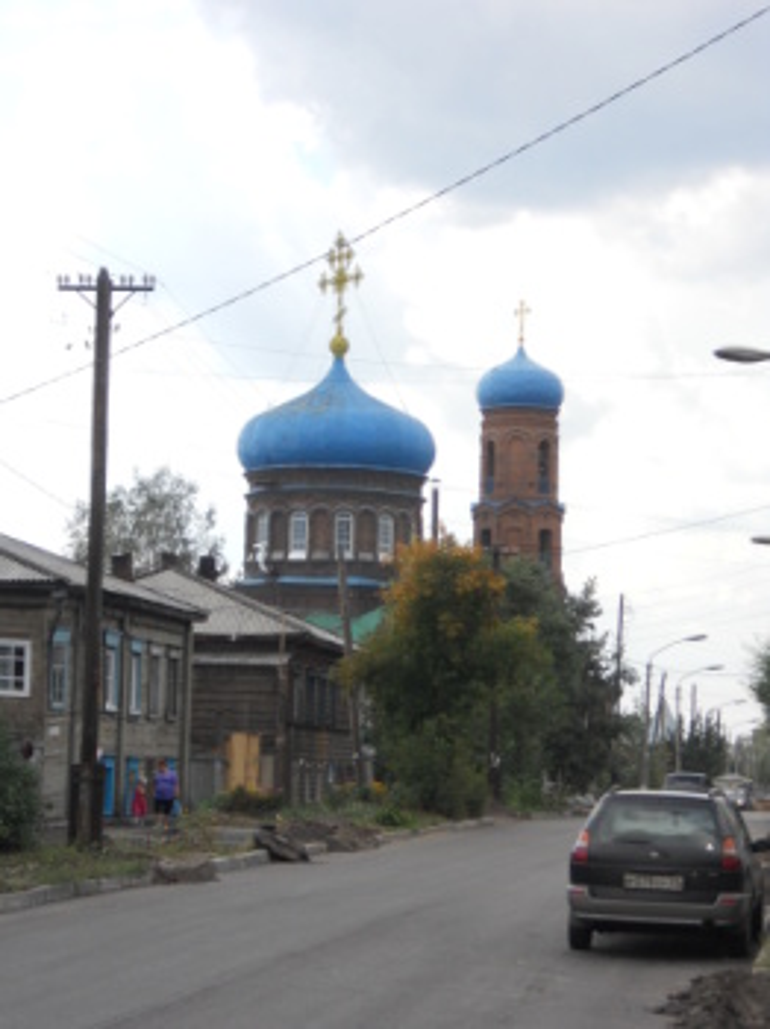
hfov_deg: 16.0
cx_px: 385
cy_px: 514
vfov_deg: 21.3
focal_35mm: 92
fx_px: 2732
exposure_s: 1/250
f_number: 5.4
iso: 80
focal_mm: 16.5
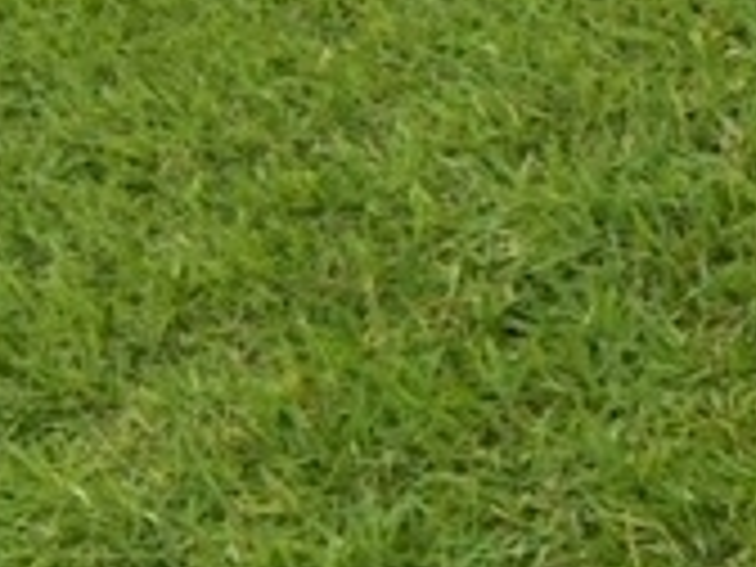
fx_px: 4674
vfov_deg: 6.9
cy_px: 441
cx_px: 1840
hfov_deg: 8.4
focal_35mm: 214
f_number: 2.2
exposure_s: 1/120
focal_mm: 4
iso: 40
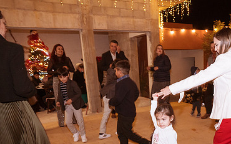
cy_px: 118
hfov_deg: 57.5
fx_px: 201
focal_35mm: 32
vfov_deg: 37.8
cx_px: 164
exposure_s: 1/50
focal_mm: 20
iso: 2000
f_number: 6.3
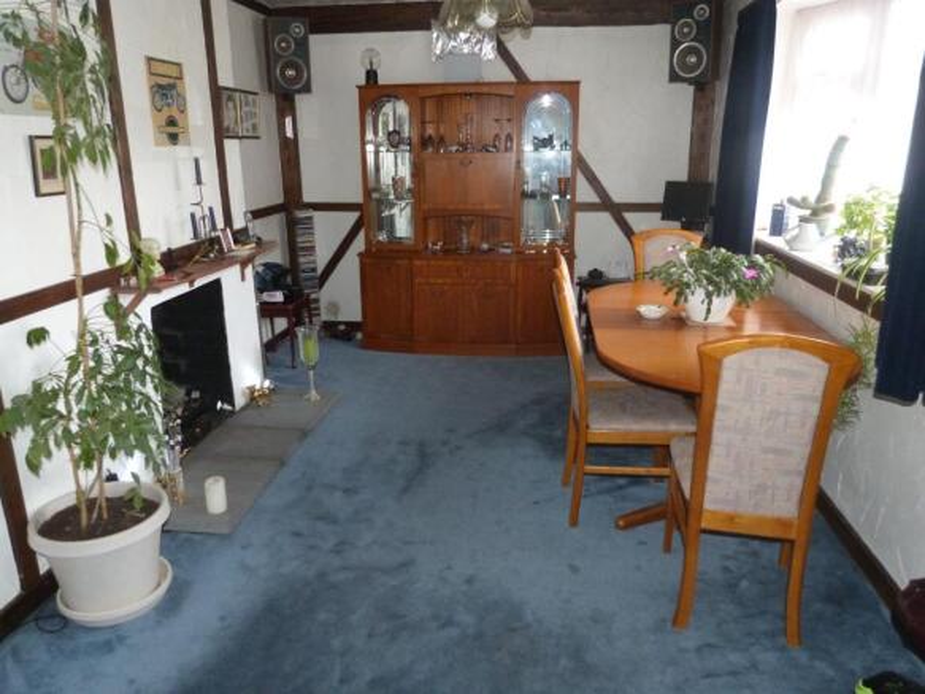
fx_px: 668
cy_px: 347
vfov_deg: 54.9
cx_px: 462
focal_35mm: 25
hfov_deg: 69.4
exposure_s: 1/60
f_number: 2.8
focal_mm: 4.5
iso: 400
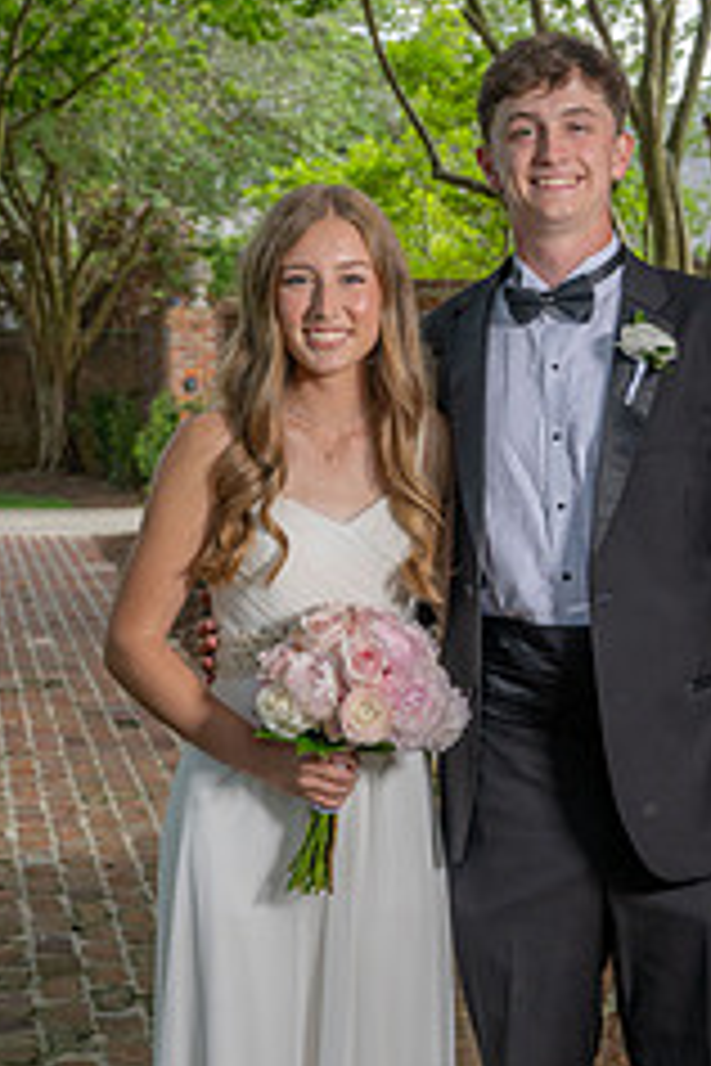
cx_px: 567
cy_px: 693
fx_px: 2251
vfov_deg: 26.5
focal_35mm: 76
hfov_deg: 17.8
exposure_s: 1/160
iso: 100
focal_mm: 40
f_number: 5.6
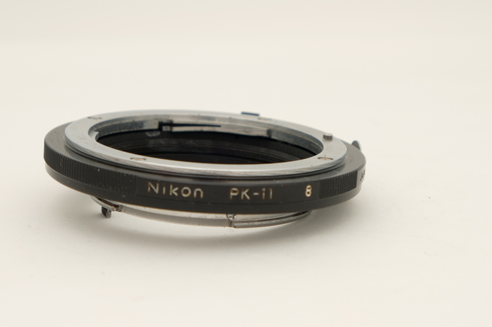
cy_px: 149
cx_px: 217
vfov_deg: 12.7
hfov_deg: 18.9
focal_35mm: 108
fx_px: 1475
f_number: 8
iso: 200
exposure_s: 1/125
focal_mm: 46.3
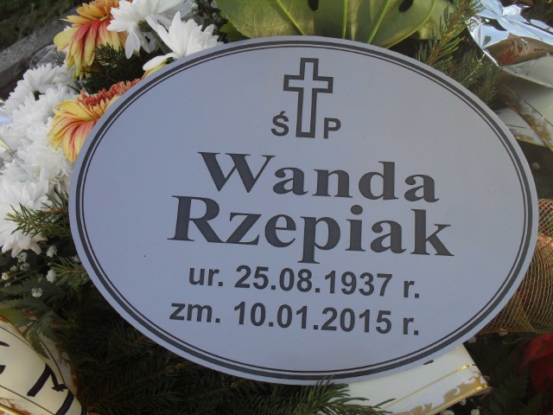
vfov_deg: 40.7
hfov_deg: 52.6
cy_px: 208
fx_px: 559
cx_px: 276
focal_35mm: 35
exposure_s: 1/250
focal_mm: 6.3
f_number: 3.2
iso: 100
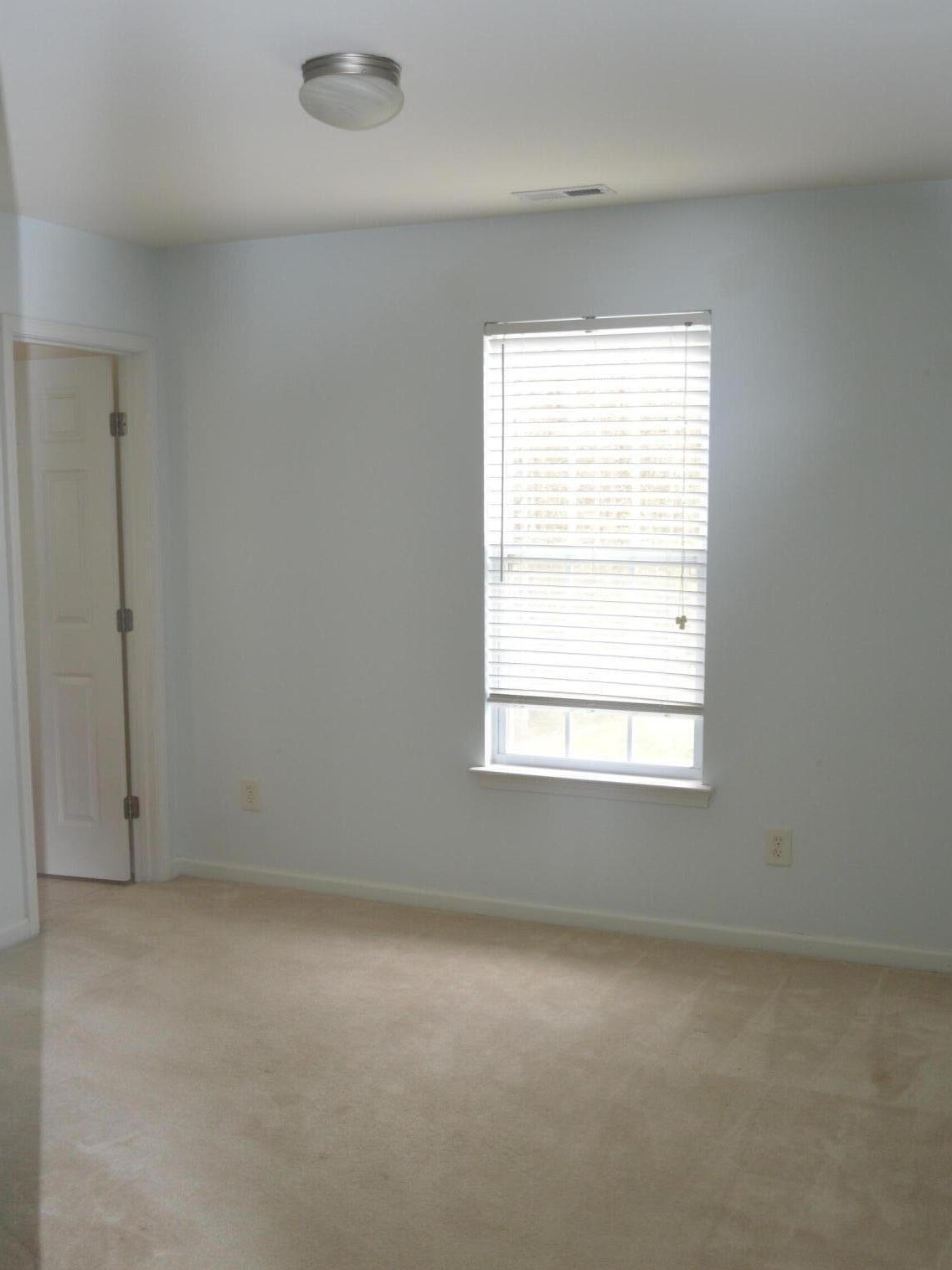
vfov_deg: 48.9
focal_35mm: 38
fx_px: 1394
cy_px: 688
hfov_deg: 37.7
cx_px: 448
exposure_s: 1/100
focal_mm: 20
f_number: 3.8
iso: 400
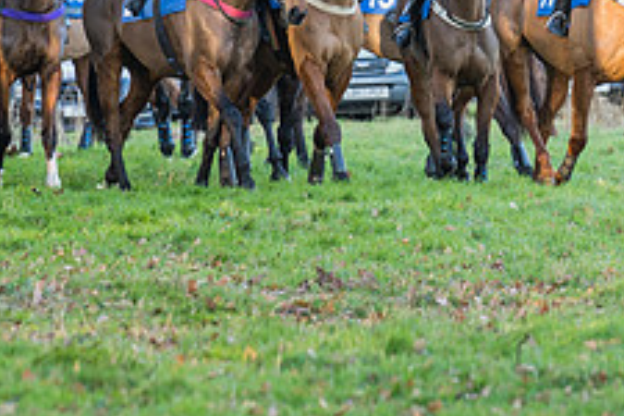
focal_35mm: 755
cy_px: -39
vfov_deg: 1.8
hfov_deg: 2.7
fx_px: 13086
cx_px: 308
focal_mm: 192
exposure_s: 1/200
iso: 400
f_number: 4
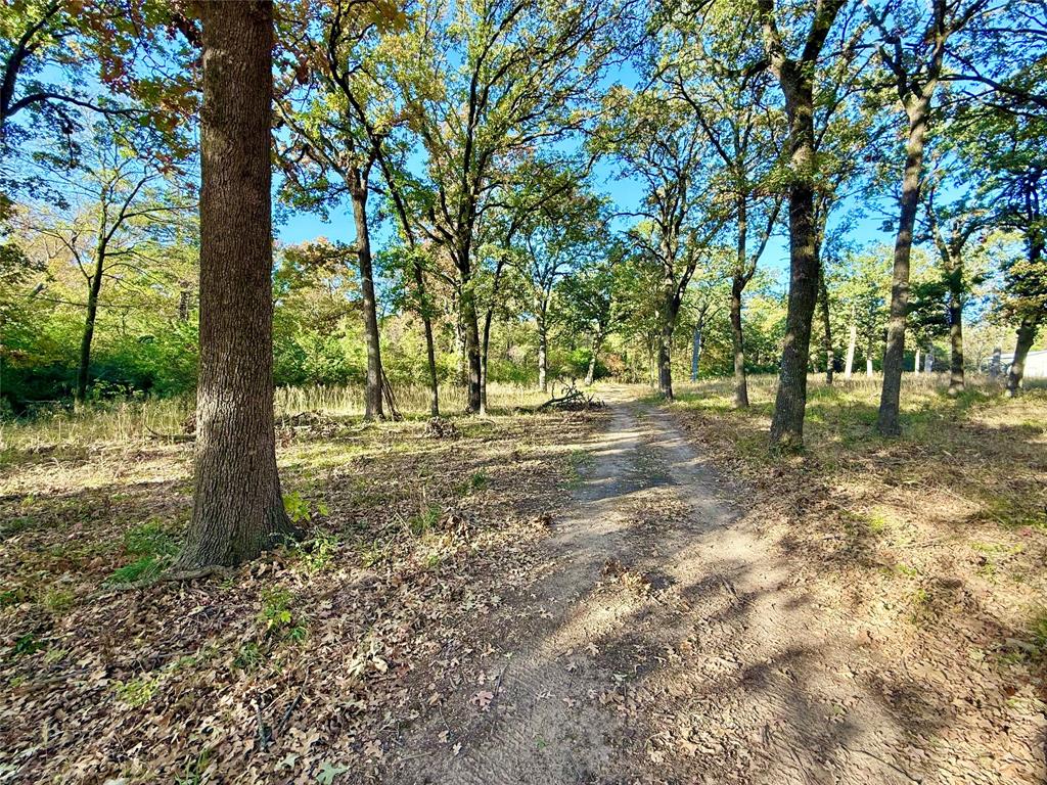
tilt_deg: -2.9
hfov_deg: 102.1
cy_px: 392
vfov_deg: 85.7
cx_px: 524
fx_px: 423
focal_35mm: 14
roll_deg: -0.8
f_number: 2.2
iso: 64
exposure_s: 1/218
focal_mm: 2.22
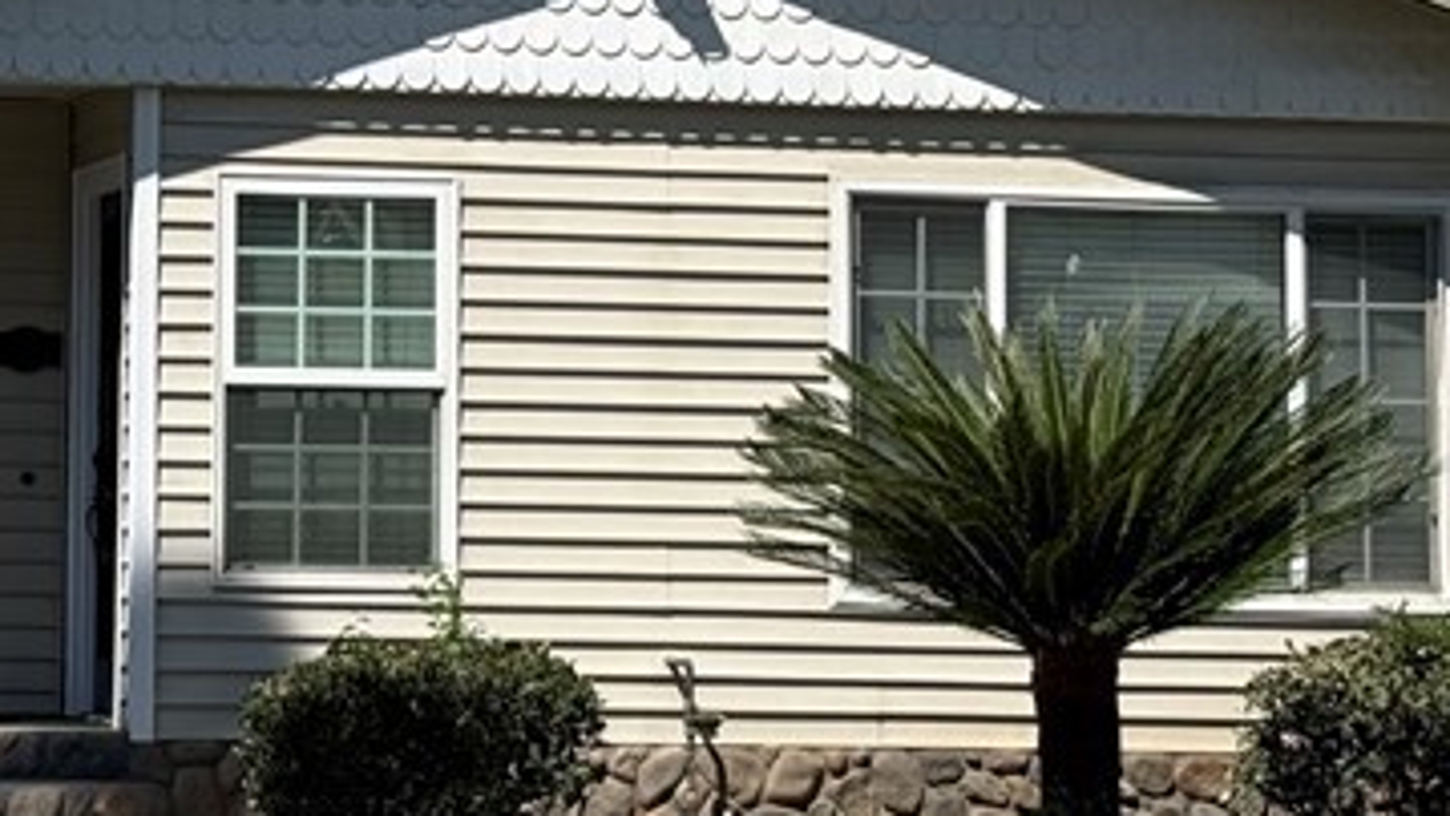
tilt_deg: +5.0
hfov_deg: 14.2
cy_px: -12
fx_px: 5729
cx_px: 32
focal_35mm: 149
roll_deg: -0.3
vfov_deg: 8.1
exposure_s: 1/7143
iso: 64
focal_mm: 6.76
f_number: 1.78
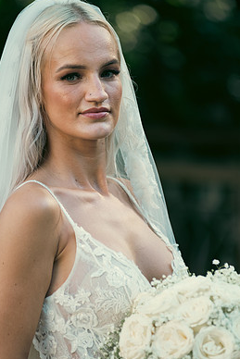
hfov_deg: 5.9
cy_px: 188
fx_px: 2318
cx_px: 110
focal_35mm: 232
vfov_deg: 8.9
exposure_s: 1/200
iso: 160
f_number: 3.5
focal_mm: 200
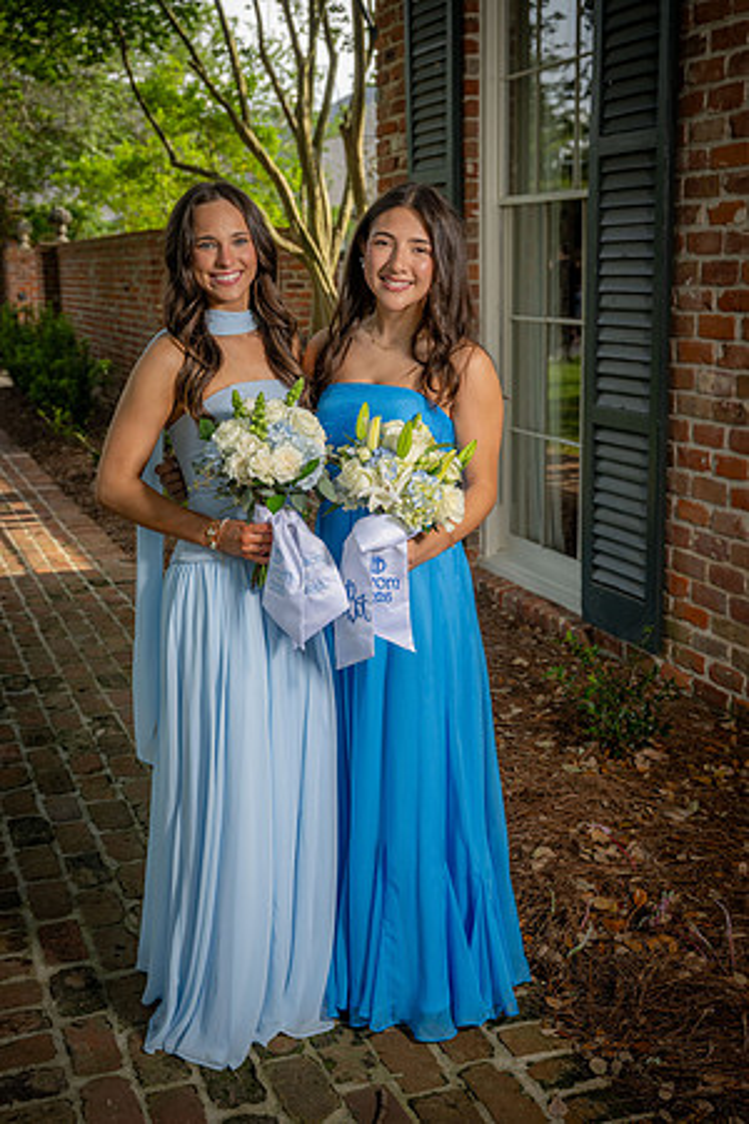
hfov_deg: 31.9
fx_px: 1311
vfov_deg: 46.4
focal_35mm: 42
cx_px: 374
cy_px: 562
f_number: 5
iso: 100
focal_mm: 42
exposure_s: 1/160
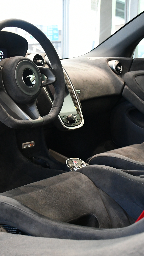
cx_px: 28
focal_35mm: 54
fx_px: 366
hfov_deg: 21.9
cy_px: 127
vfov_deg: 38.5
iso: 2500
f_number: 4.5
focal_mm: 23
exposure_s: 1/125
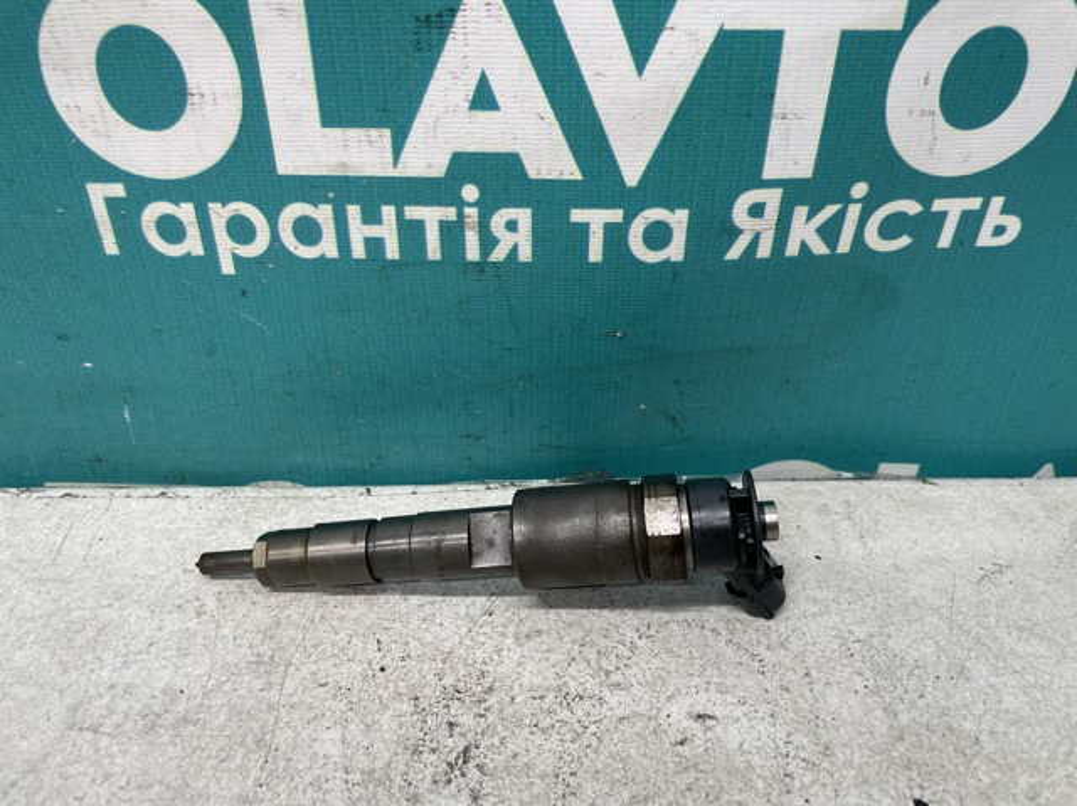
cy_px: 403
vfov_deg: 53.0
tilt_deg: -35.4
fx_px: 808
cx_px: 538
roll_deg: +1.0
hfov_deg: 67.3
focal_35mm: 26
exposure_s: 1/100
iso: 125
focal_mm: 4.2
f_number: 1.6
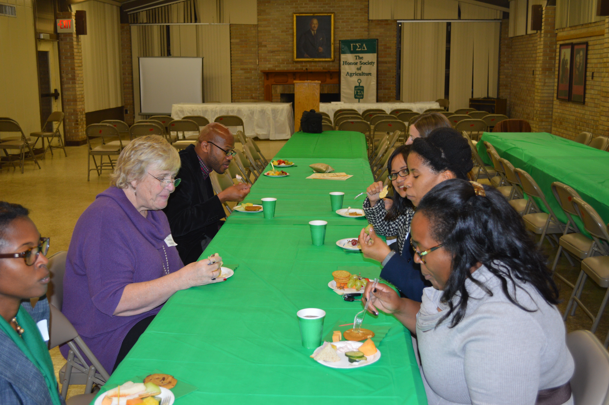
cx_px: 304
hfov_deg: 49.6
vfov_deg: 34.1
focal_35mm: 39
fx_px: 659
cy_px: 202
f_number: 4.2
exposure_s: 1/60
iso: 400
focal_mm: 26
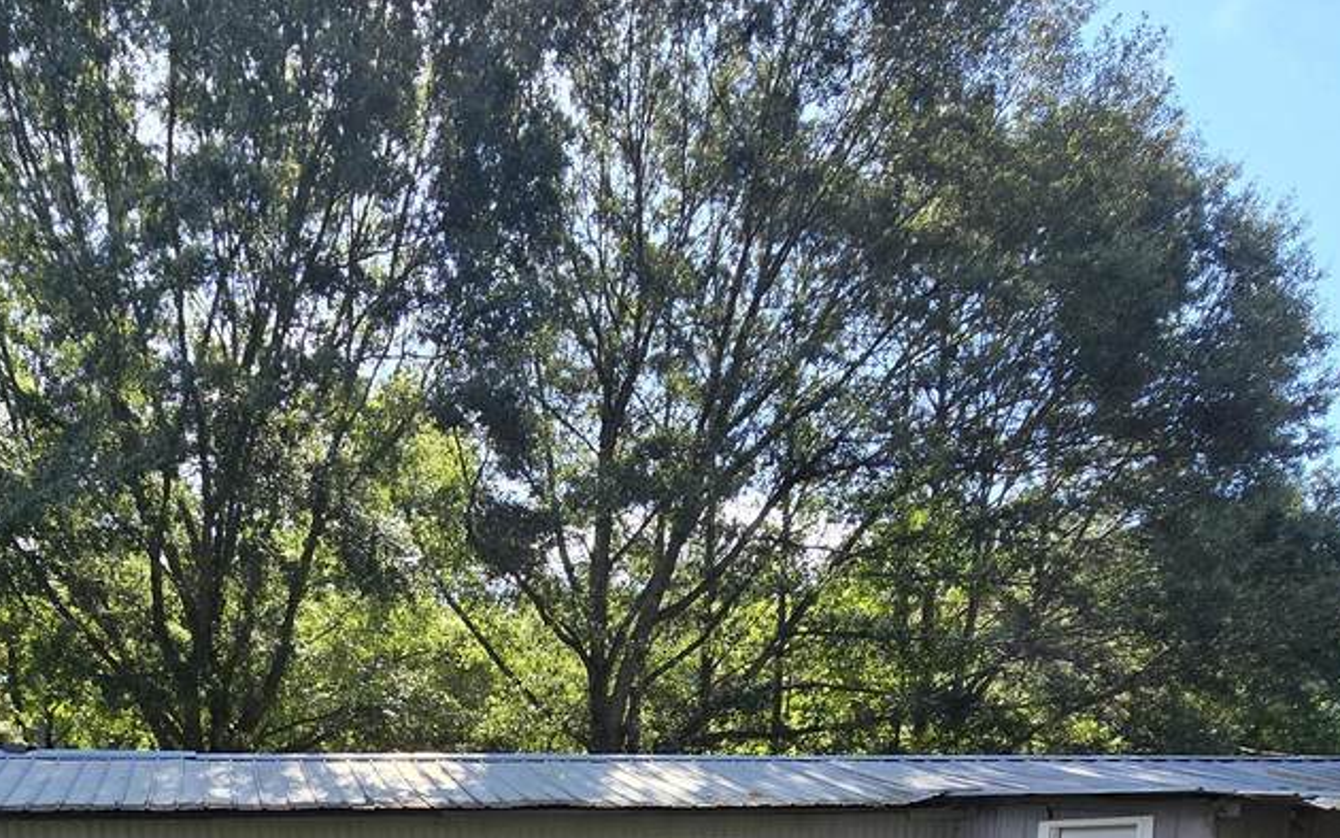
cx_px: 451
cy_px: 981
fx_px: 1023
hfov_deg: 64.8
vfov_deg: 35.9
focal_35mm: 28
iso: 50
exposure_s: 1/692
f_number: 2.2
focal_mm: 2.2
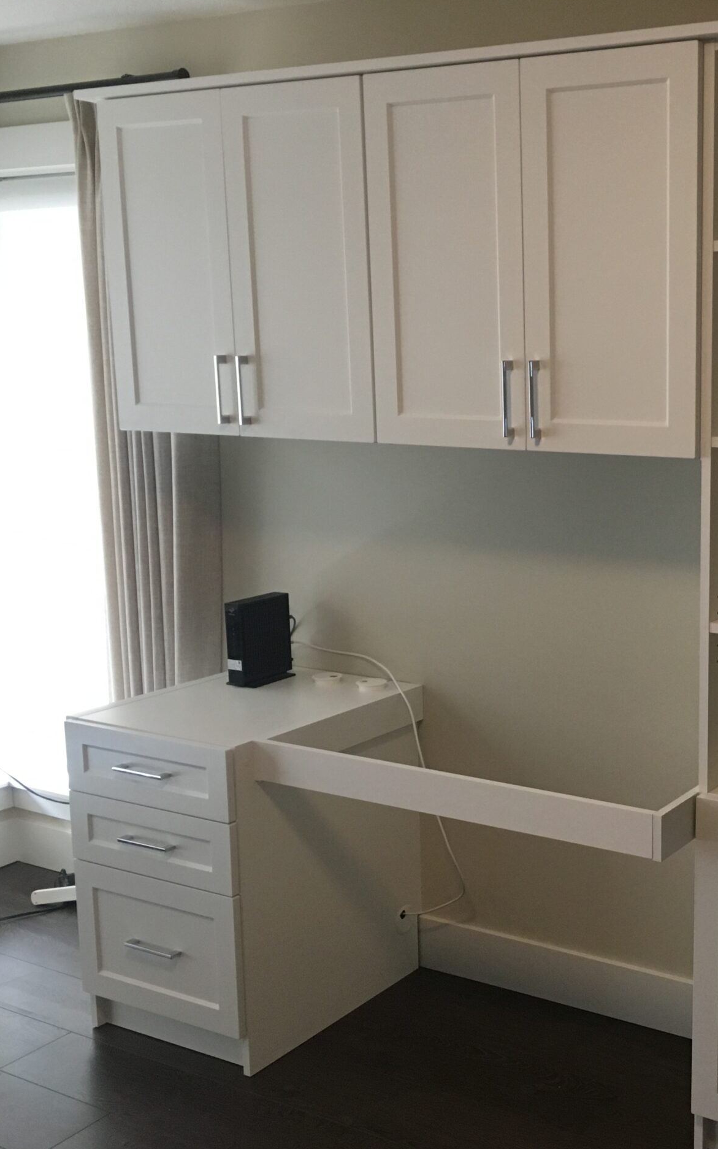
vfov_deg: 47.2
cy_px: 584
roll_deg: +0.5
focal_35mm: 42
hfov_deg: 28.9
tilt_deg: -11.1
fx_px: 1315
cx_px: 695
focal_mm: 4.15
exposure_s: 1/30
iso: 100
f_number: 2.2
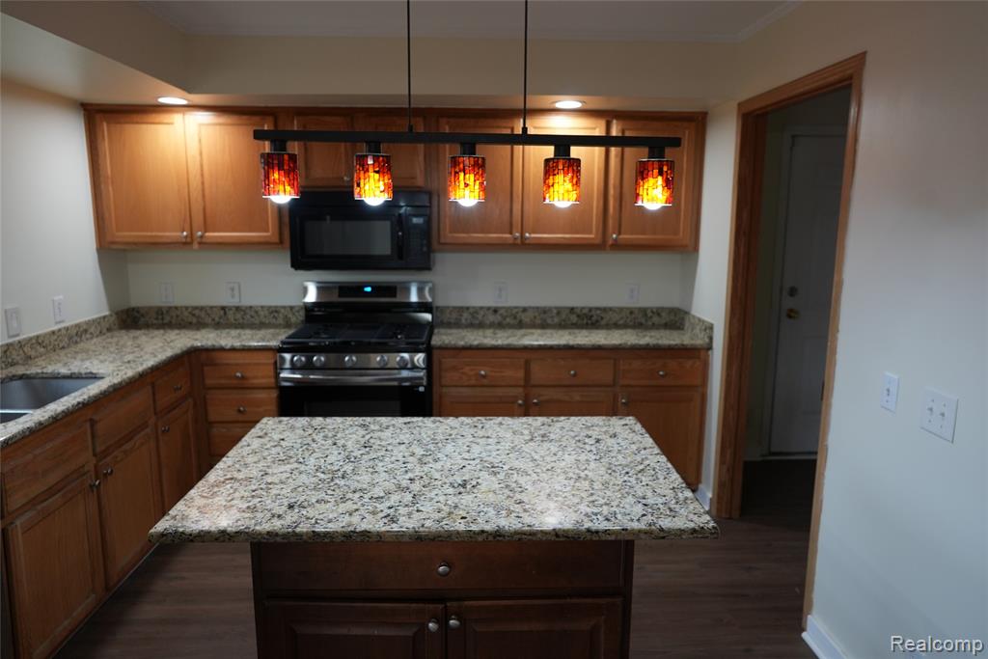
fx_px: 659
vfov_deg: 53.1
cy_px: 330
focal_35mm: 24
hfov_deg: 73.7
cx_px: 494
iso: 800
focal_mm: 24
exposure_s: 1/125
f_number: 3.5
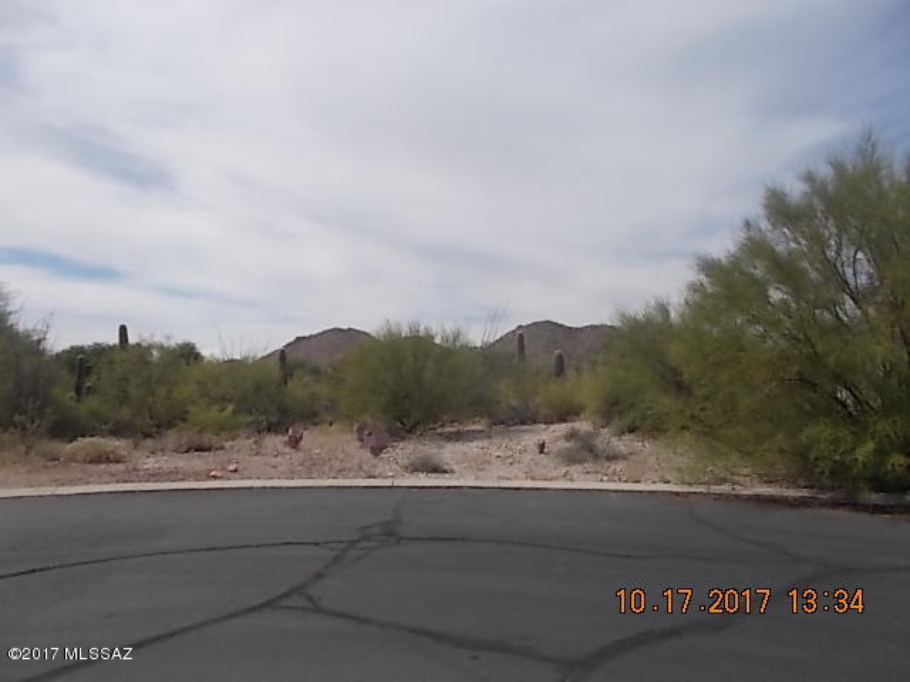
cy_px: 341
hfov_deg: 67.3
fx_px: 683
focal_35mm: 26
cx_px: 455
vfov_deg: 53.1
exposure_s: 1/320
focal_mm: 4.6
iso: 80
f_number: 8
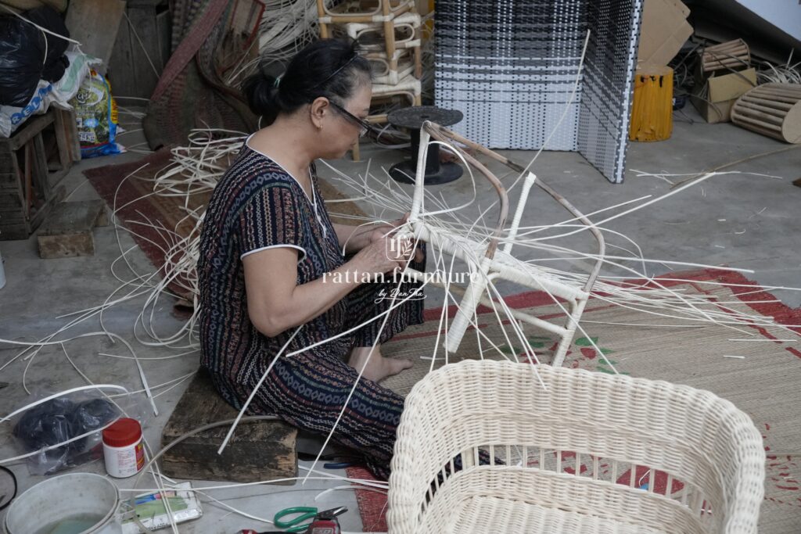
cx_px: 400
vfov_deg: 33.9
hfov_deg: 49.0
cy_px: 267
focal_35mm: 39
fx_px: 878
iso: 2000
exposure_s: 1/160
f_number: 4
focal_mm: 26.3
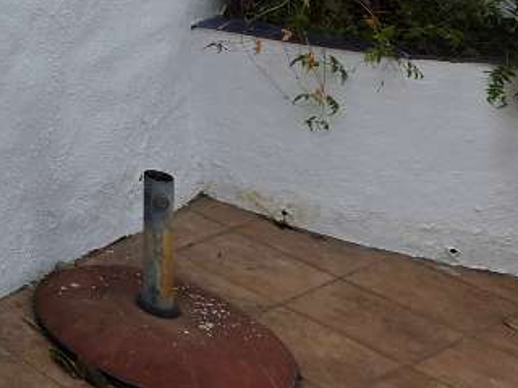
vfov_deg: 19.6
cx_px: -524
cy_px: -253
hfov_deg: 18.9
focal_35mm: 61
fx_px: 913
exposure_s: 1/1129
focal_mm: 2.2
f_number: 1.9
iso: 32
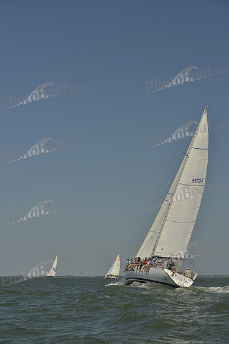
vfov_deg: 28.8
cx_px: 114
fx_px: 667
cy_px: 172
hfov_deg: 19.5
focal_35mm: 70
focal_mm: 70
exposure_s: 1/1000
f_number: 10
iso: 280
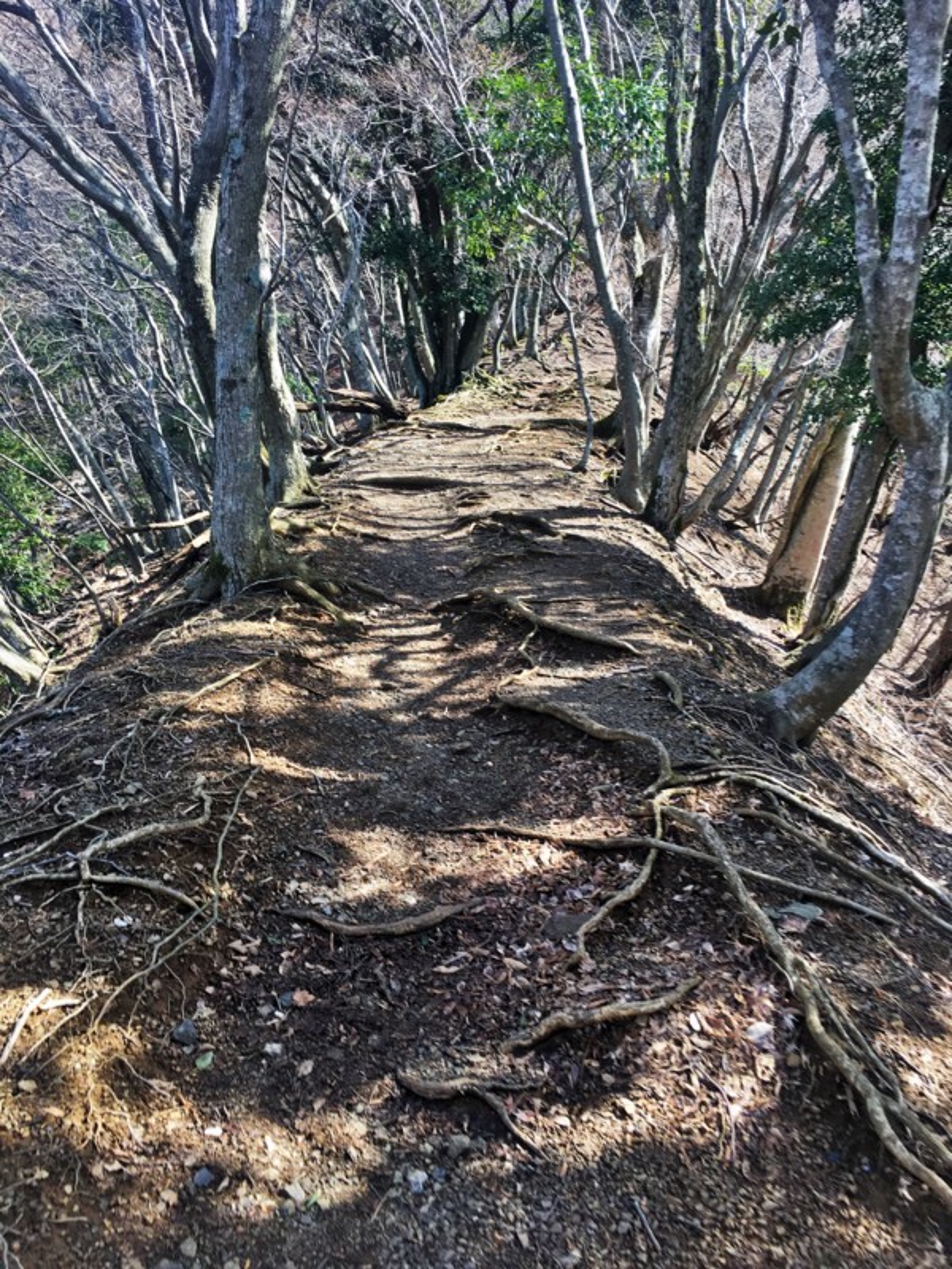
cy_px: 634
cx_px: 476
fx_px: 1063
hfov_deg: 48.2
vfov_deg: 61.7
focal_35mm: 29
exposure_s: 1/206
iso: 25
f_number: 2.2
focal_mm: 4.15
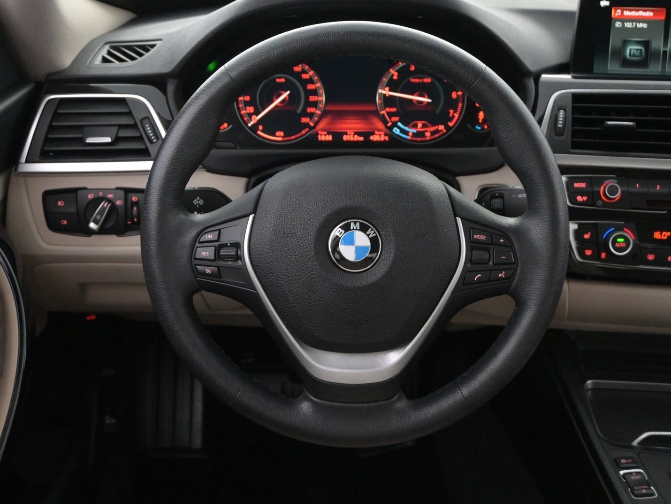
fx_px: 966
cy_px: 251
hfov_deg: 38.3
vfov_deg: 29.2
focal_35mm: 50
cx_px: 347
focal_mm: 30.5
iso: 5600
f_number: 4.8
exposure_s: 1/50
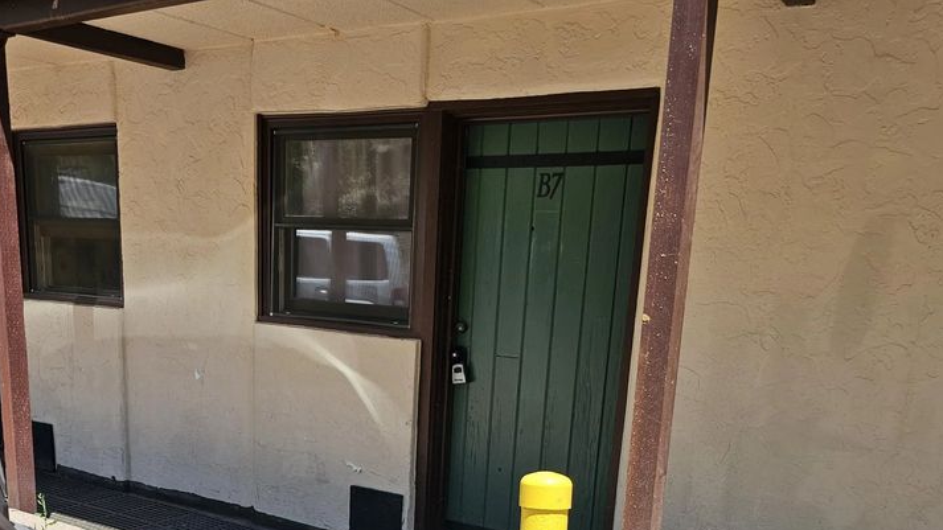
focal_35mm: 36
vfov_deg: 30.9
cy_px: 506
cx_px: 442
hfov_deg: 55.3
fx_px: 900
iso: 10
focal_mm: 6.3
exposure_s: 1/487
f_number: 1.7
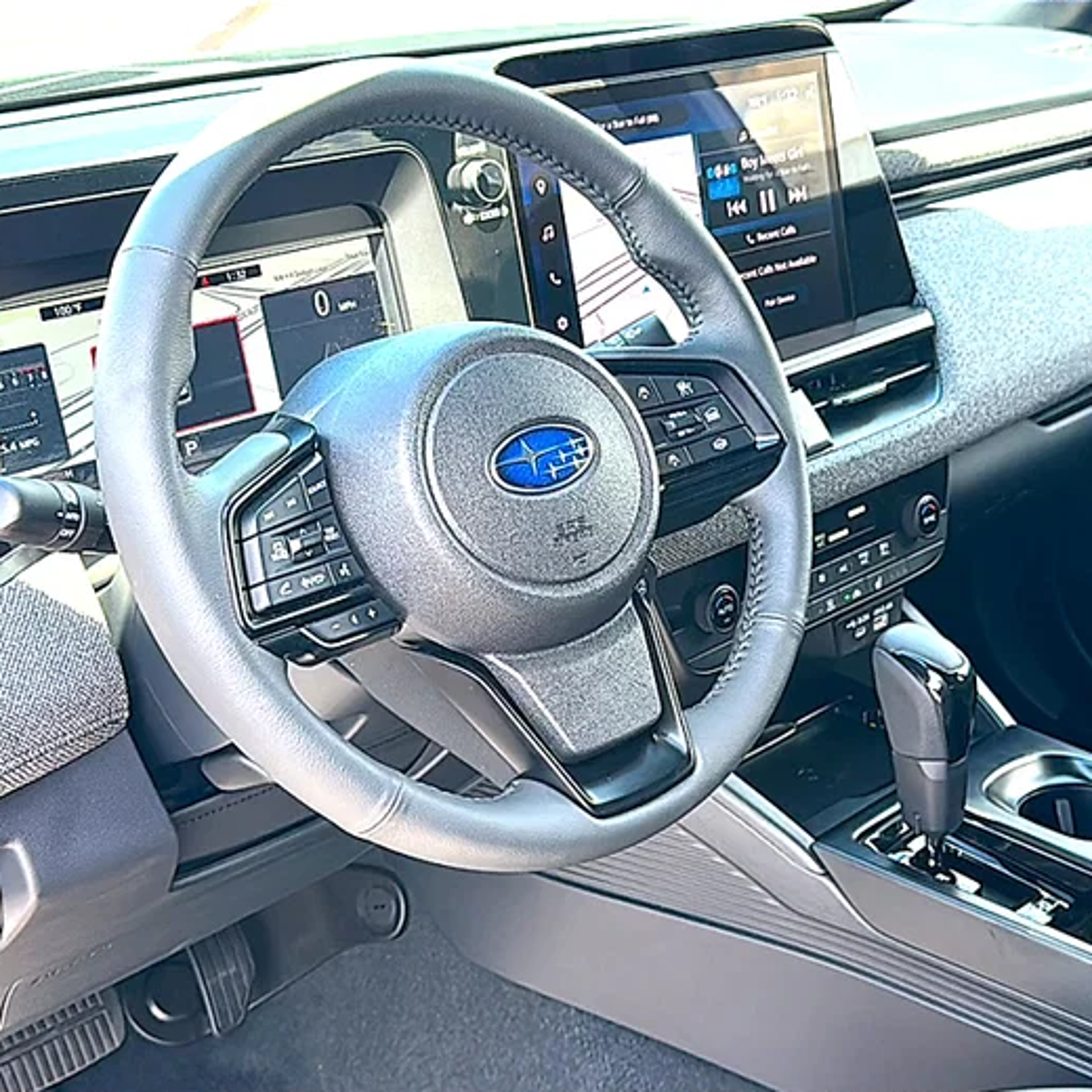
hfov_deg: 38.2
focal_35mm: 44
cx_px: 653
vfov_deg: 38.3
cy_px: 549
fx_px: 1570
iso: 125
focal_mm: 6.86
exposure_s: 1/258
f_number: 1.78
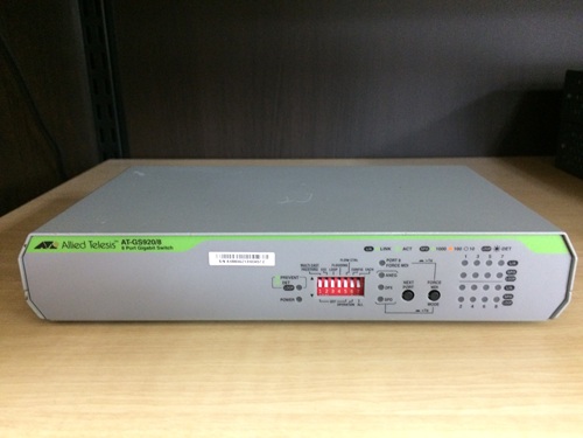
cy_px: 219
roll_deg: +1.3
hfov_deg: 61.7
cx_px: 292
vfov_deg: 48.2
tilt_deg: -17.1
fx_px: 488
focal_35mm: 29
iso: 320
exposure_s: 1/15
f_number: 2.2
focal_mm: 4.15
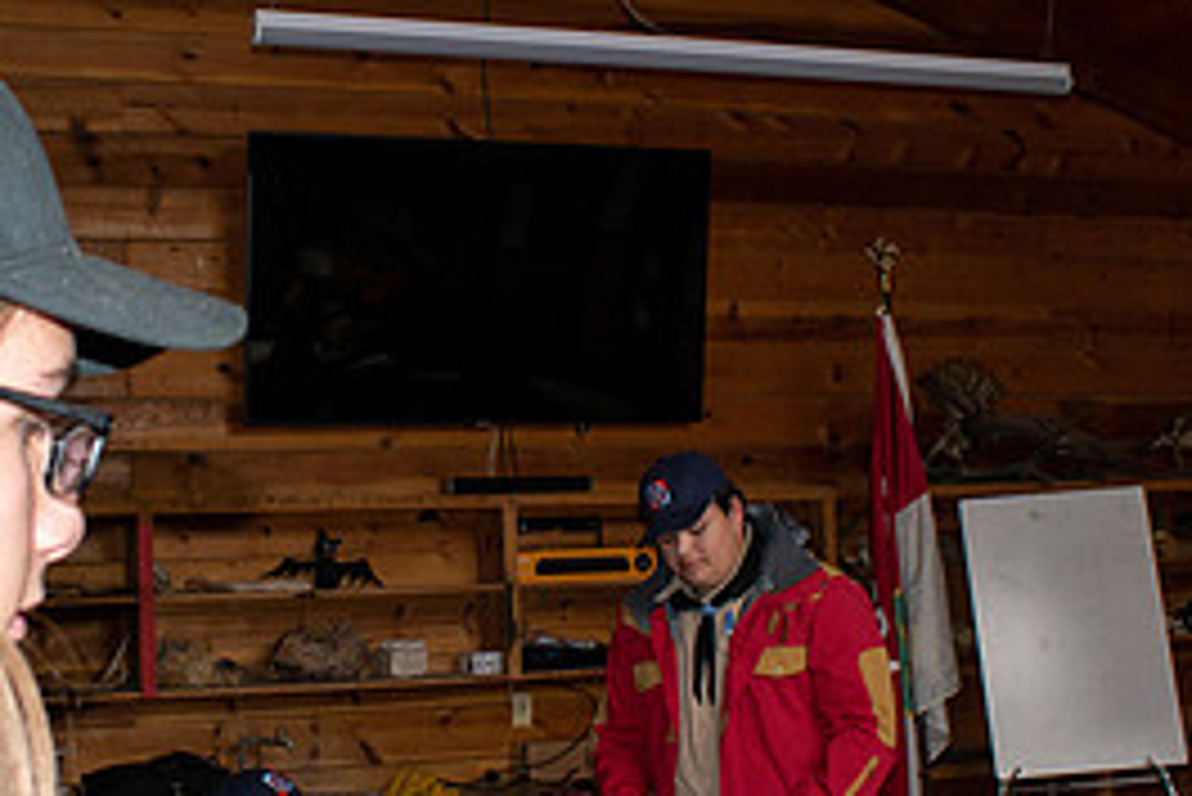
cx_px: 468
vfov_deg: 23.0
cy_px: 425
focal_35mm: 59
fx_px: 1955
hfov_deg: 33.8
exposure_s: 1/30
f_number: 5.6
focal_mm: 18
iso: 360
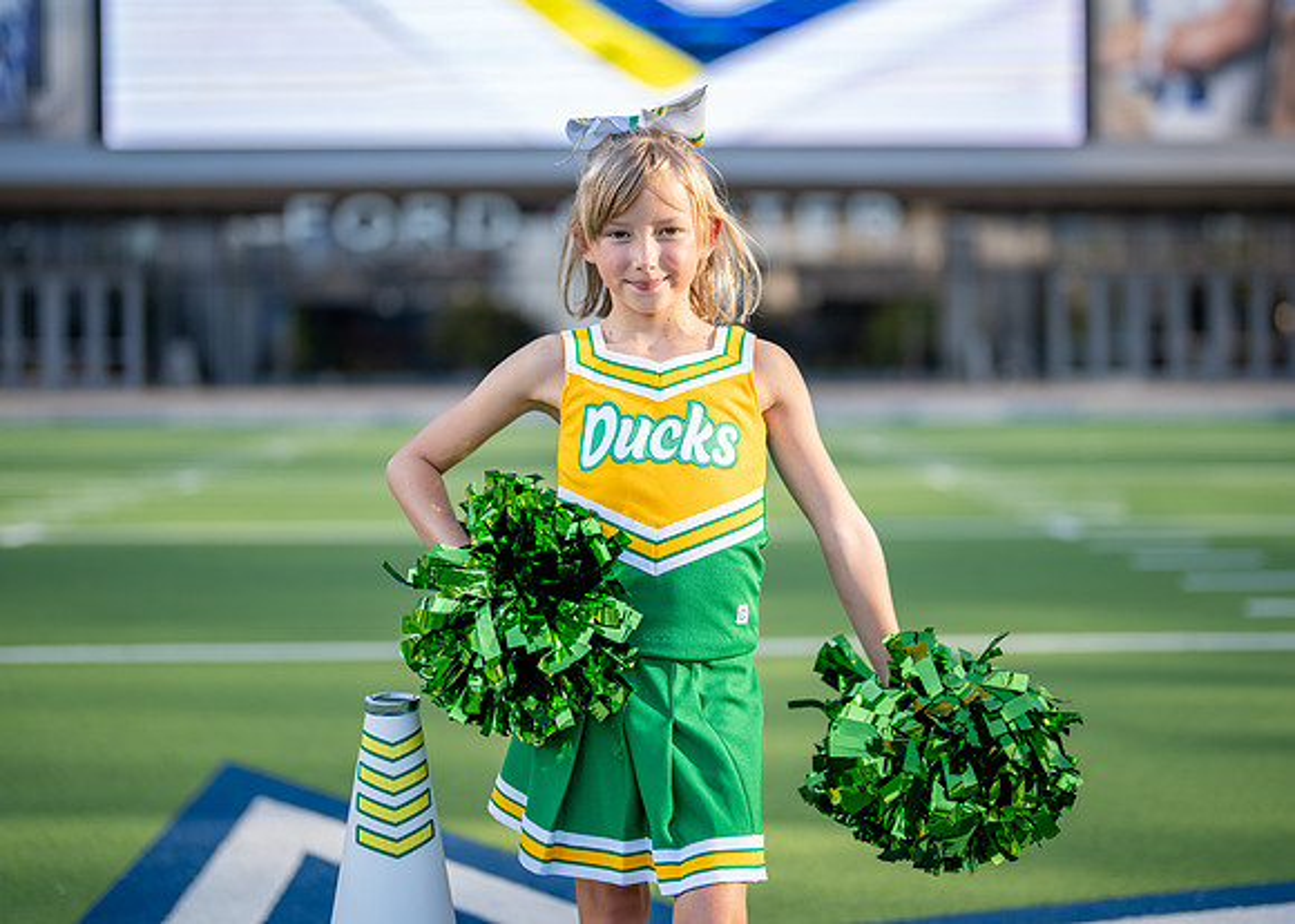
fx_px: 2183
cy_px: 407
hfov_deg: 33.0
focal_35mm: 59
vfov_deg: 23.9
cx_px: 686
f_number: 1.2
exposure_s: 1/2500
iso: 100
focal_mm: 50
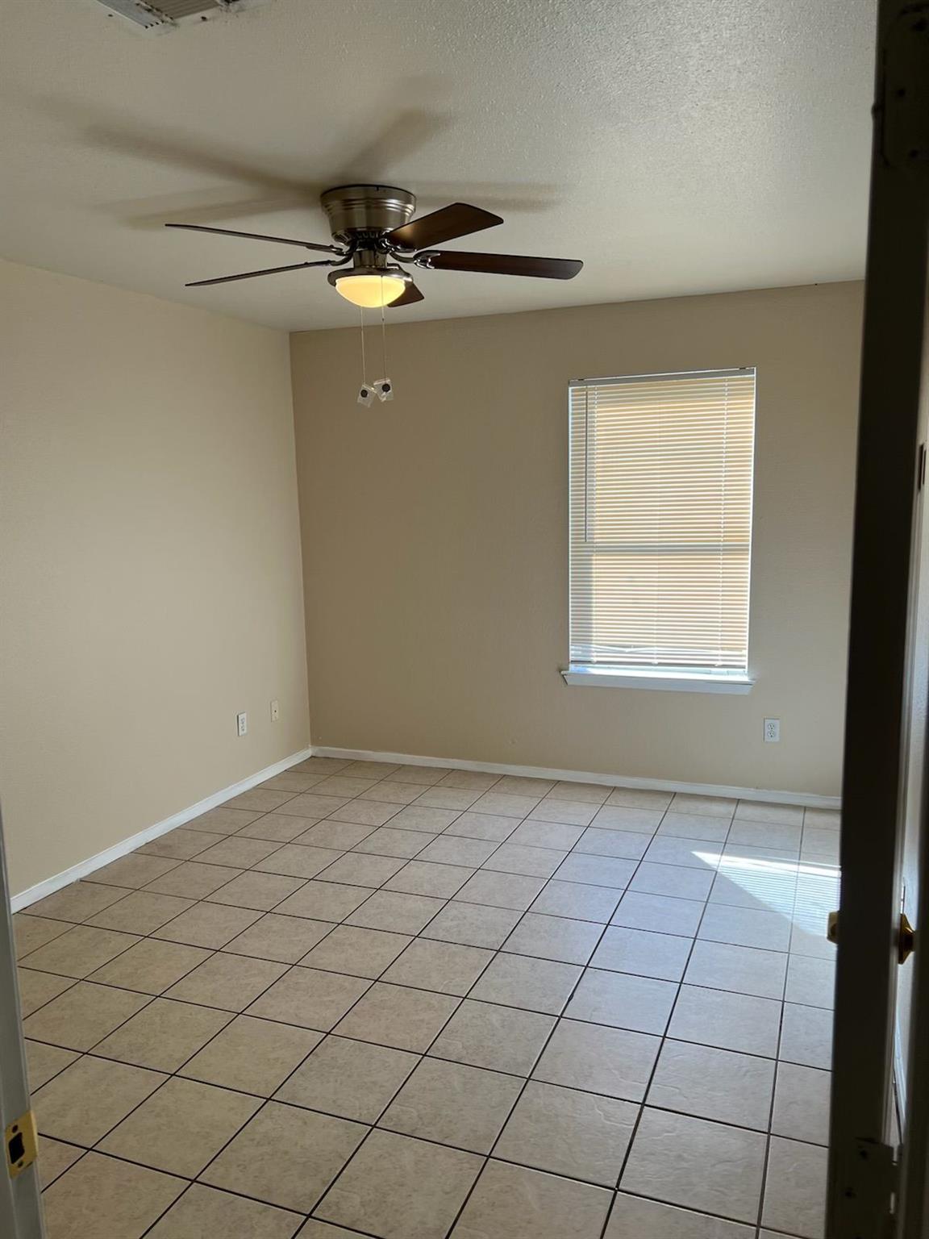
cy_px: 620
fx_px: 930
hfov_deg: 53.1
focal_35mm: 26
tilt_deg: -8.9
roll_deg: +1.5
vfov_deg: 67.3
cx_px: 464
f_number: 1.5
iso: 50
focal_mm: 5.7
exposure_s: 1/327
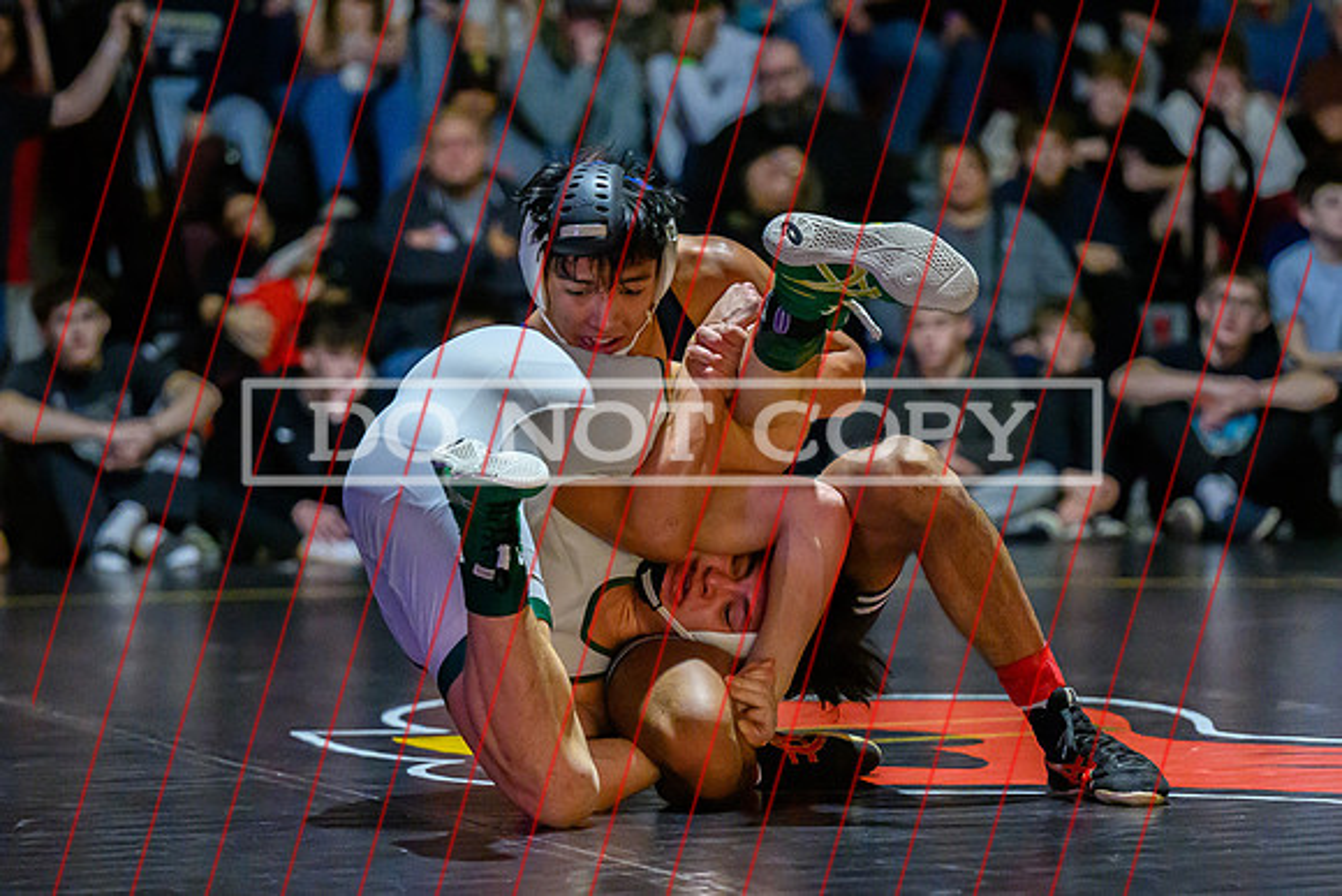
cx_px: 730
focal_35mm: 142
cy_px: 570
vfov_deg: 9.7
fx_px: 5286
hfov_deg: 14.5
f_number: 2.8
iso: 12800
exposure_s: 1/500
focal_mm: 98
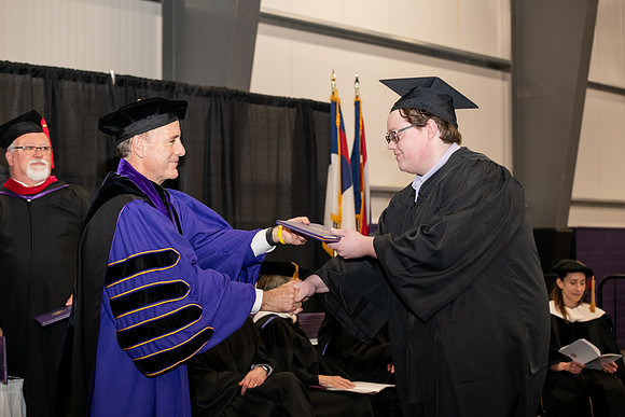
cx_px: 312
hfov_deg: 28.8
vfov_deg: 19.5
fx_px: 1216
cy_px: 208
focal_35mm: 70
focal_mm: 70
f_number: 5
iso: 2000
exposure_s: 1/200
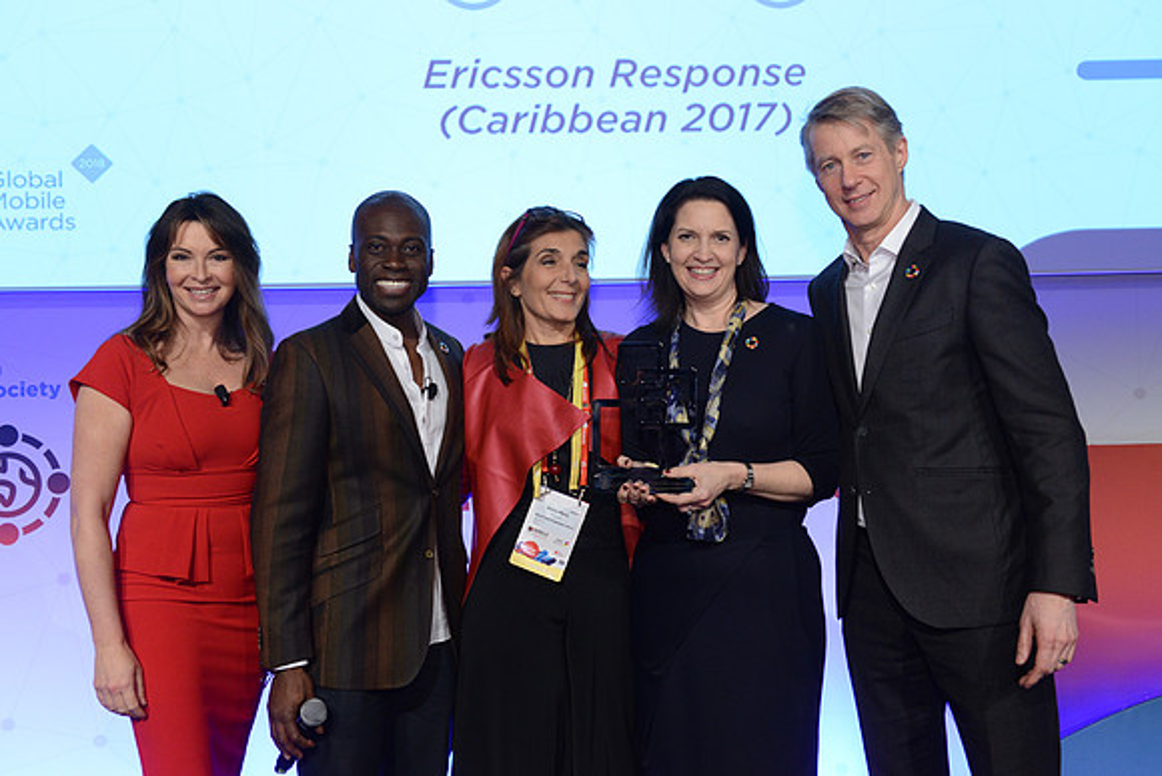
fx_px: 1356
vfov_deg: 31.9
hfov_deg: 46.4
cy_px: 388
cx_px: 581
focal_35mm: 42
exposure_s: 1/100
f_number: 6.3
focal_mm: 42
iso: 2000
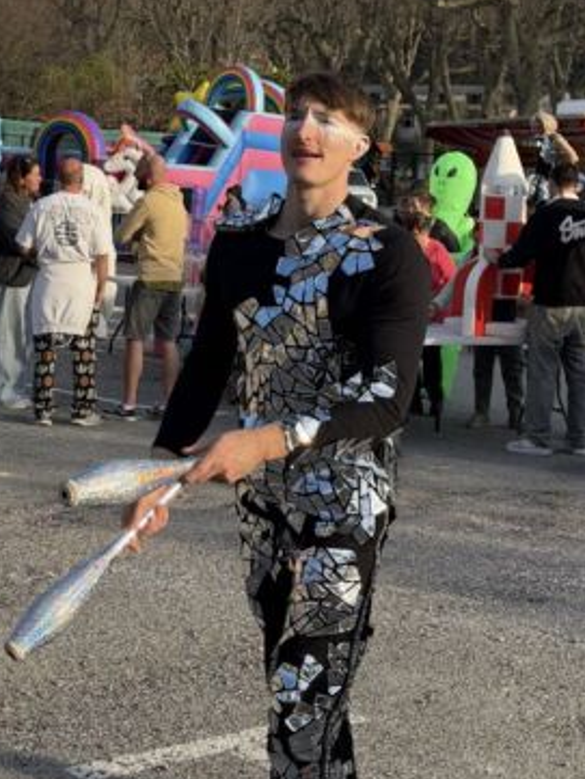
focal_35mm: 78
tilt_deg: -1.4
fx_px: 1757
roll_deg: -2.1
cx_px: 302
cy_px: 226
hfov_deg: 18.9
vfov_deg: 24.8
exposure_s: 1/2273
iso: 64
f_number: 1.78
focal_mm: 6.76
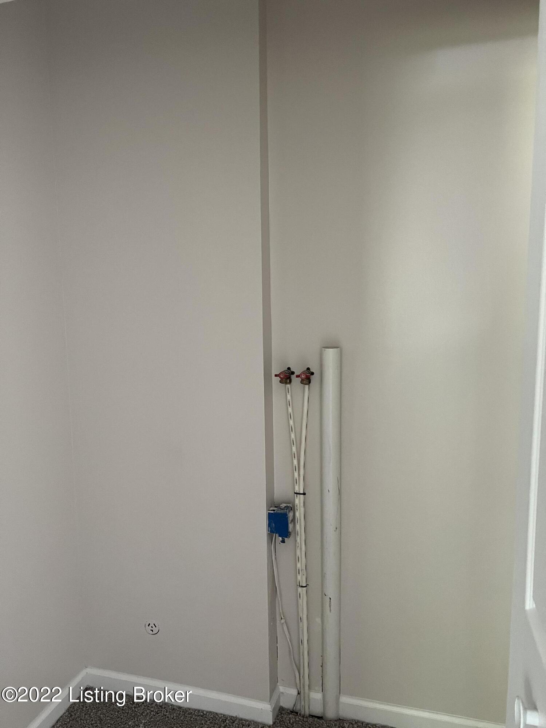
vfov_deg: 67.3
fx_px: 547
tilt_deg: -7.3
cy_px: 364
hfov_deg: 53.1
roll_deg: +1.9
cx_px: 273
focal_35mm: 26
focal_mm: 5.7
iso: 500
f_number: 1.5
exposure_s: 1/60
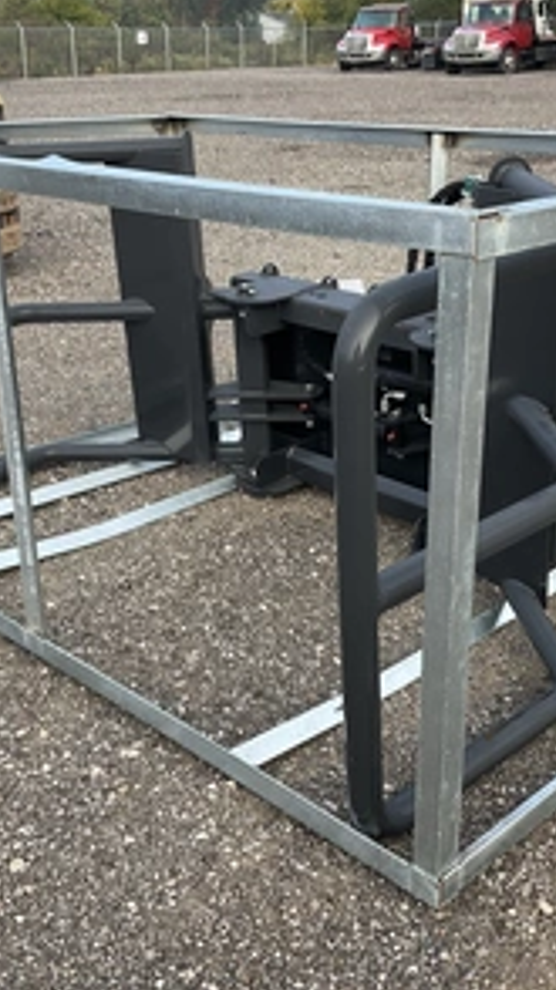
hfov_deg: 27.7
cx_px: 290
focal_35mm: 43
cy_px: 492
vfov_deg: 47.4
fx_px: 1129
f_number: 1.8
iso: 20
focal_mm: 3
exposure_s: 1/159
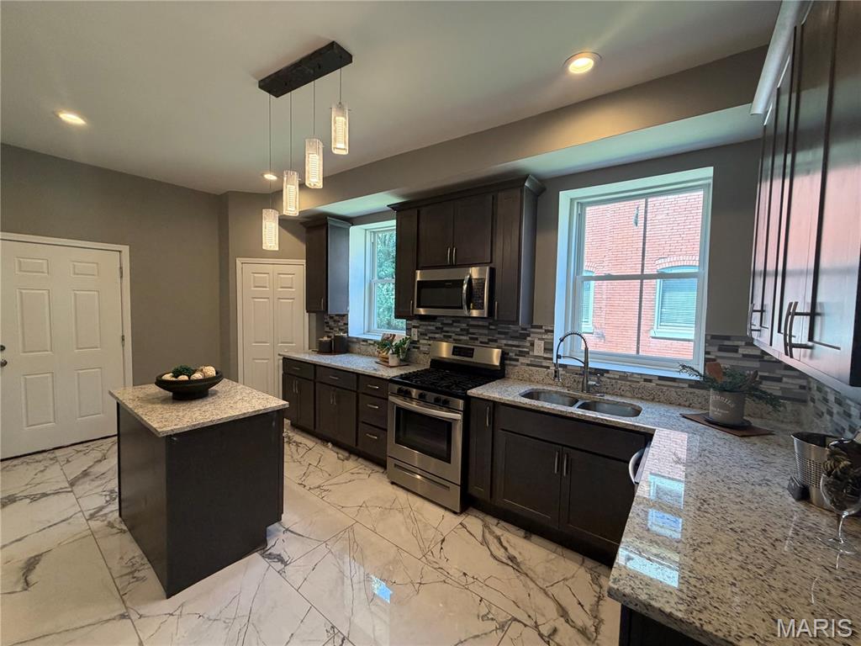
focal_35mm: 14
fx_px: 348
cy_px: 323
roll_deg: -0.4
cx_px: 430
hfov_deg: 102.1
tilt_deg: -3.9
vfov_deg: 85.7
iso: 250
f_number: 2.2
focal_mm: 2.22
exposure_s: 1/120
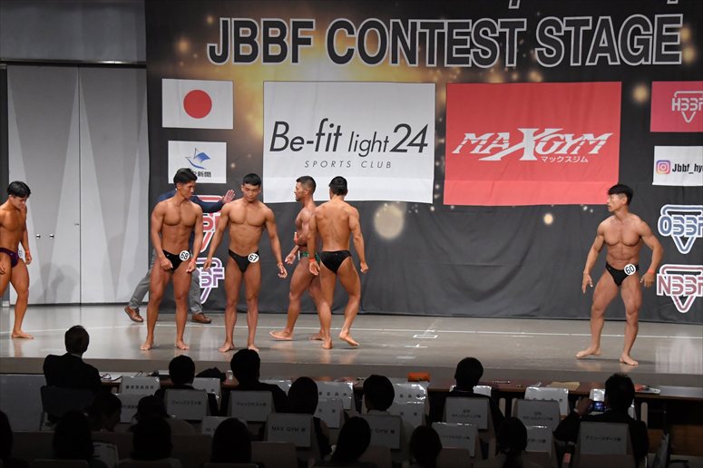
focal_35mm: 87
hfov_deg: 23.4
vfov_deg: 15.7
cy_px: 234
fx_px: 1698
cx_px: 352
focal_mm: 58
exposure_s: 1/400
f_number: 5.6
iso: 6400
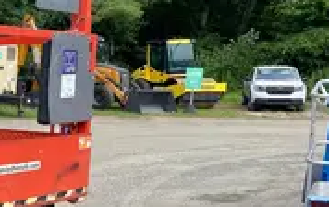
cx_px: -159
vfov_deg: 15.2
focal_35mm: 85
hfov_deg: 20.8
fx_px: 764
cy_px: 197
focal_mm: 4.25
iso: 32
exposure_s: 1/1653
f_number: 1.8
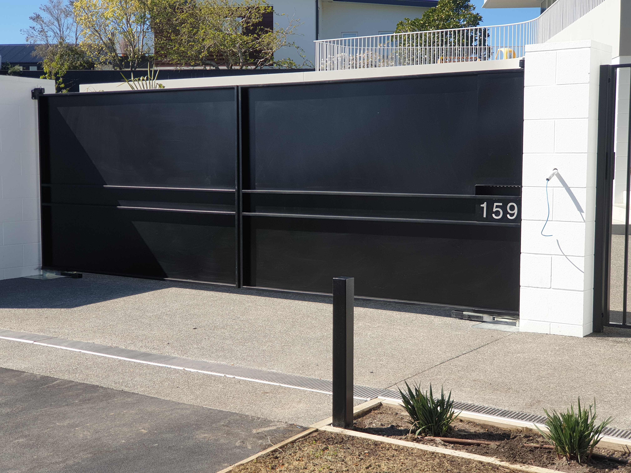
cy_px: 236
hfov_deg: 36.8
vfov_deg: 28.0
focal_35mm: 52
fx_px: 948
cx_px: 316
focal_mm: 6
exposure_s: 1/681
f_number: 2.4
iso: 100
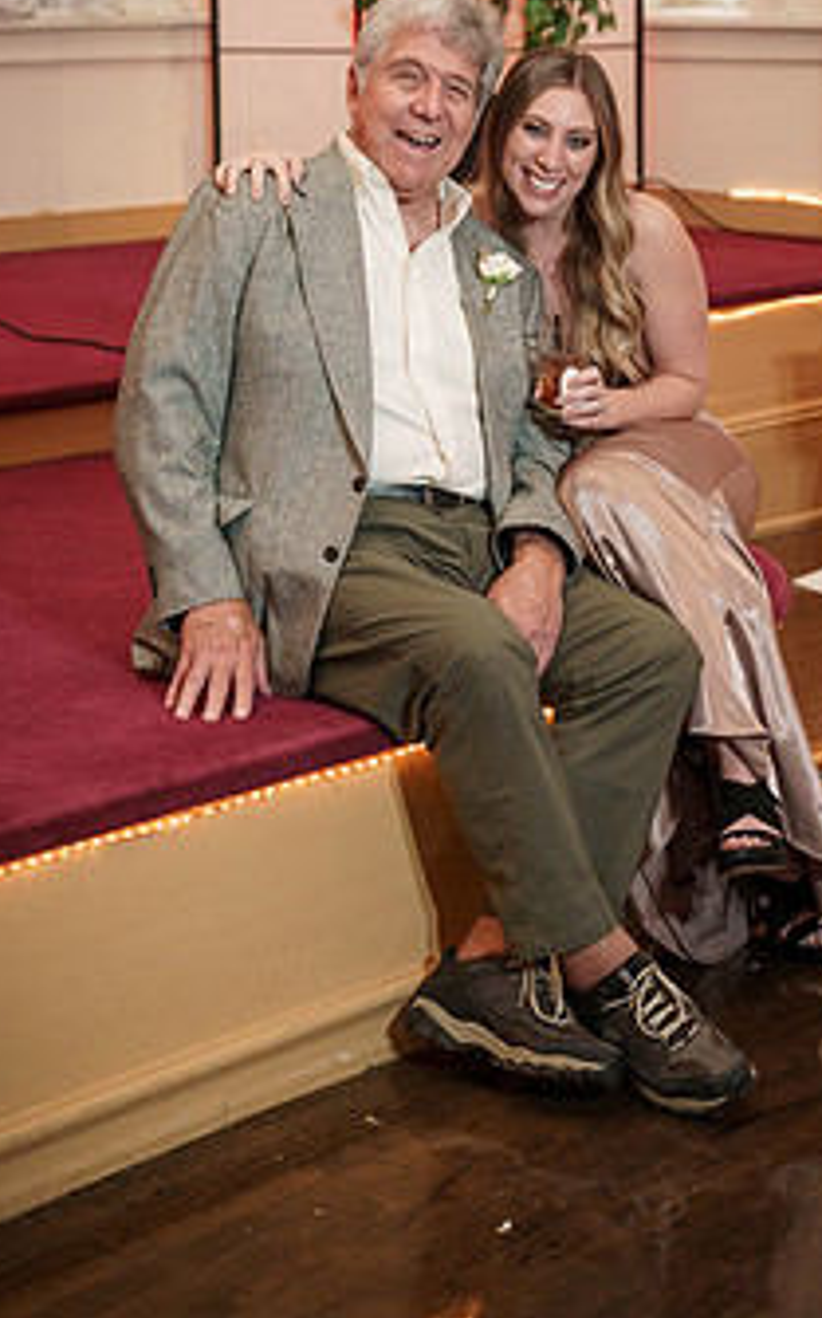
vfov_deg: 24.3
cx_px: 464
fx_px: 3051
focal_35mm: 85
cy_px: 445
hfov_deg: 15.3
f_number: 4
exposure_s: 1/160
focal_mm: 62
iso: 2000
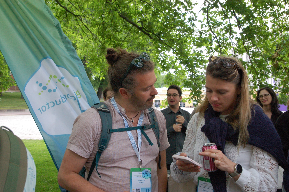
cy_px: 96
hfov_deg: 45.0
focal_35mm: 44
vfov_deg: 30.8
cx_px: 144
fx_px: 349
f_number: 10
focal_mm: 29
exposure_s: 1/125
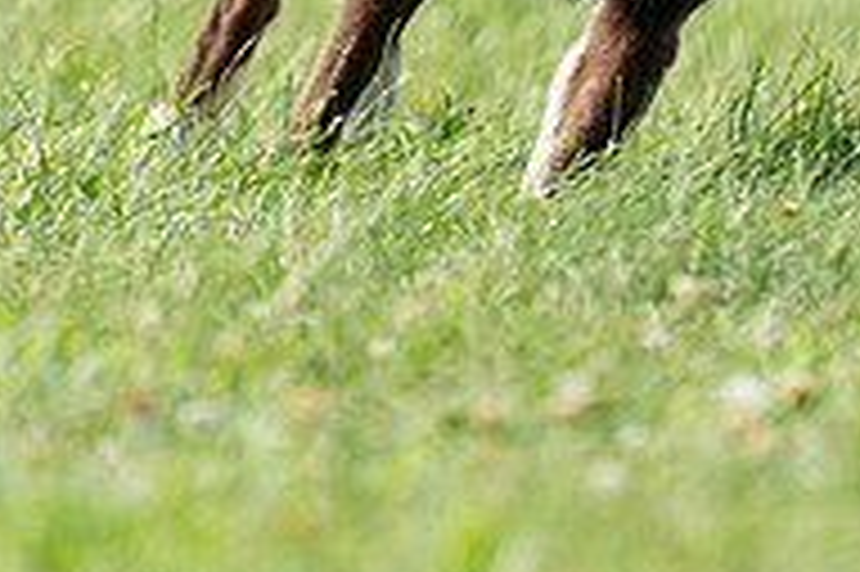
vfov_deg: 0.8
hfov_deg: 1.2
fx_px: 40957
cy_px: -254
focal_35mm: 1716
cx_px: 617
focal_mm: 565
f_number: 6.3
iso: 1600
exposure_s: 1/4000
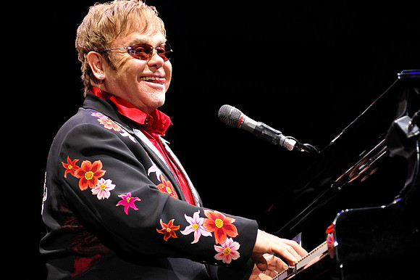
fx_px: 816
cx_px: 210
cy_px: 140
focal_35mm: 70
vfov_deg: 19.4
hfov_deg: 28.9
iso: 1000
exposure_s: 1/320
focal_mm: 70
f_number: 2.8
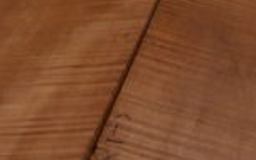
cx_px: 160
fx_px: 823
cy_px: 110
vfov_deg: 11.1
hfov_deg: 17.6
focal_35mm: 118
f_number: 8
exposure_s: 1/100
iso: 2000
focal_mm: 22
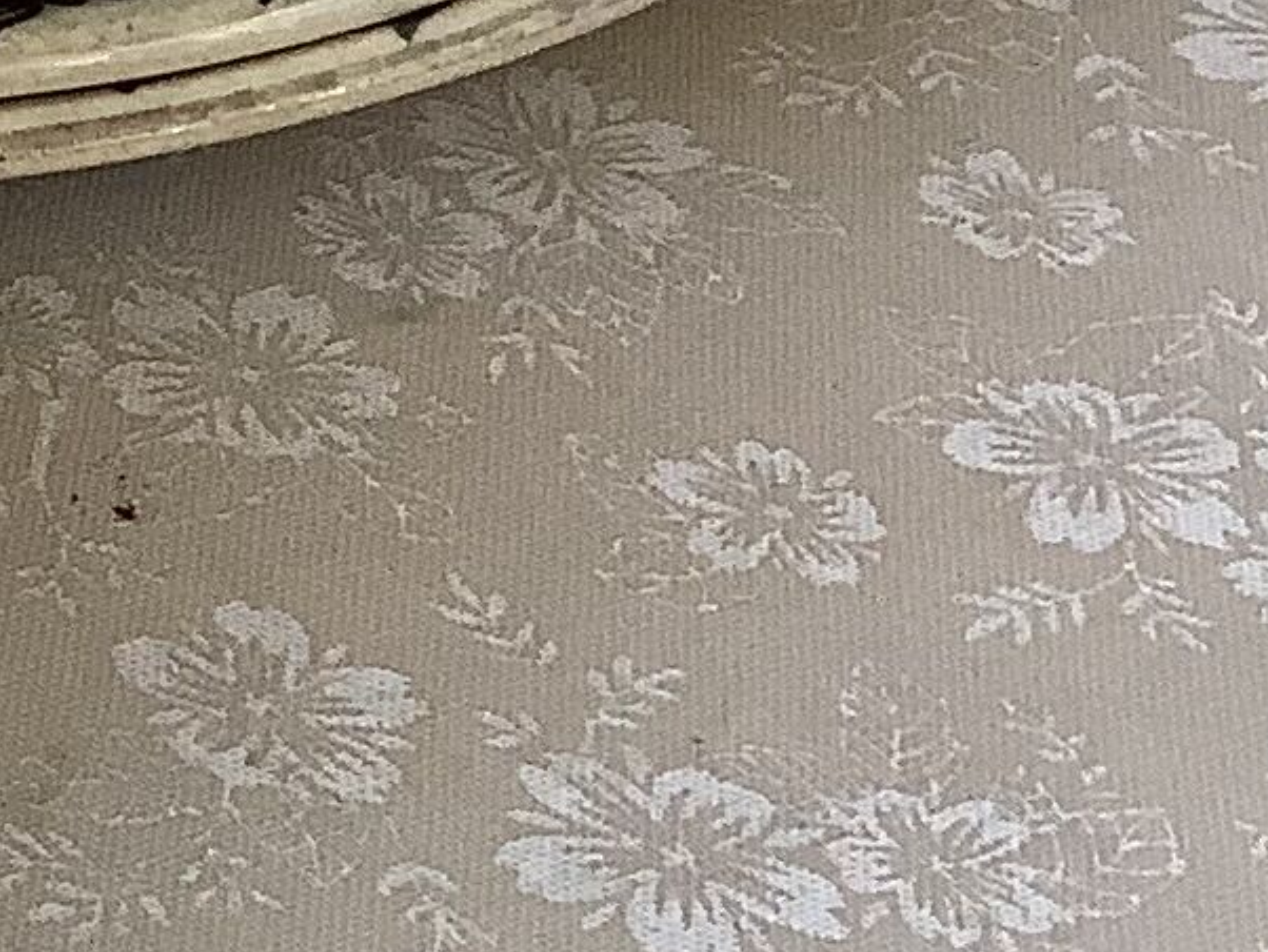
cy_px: -126
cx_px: -1641
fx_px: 6156
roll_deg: +0.2
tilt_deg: -32.6
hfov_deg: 10.4
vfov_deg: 8.8
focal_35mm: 168
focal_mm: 3.3
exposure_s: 1/100
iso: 64
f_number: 2.4
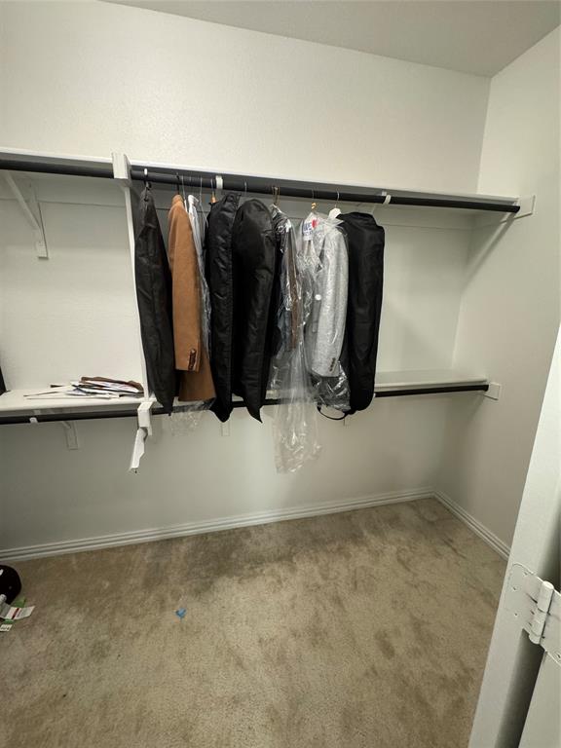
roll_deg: +0.4
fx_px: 303
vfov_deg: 102.1
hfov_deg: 85.7
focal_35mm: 14
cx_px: 280
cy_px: 374
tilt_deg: -13.2
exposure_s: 1/60
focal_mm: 2.22
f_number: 2.2
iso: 500
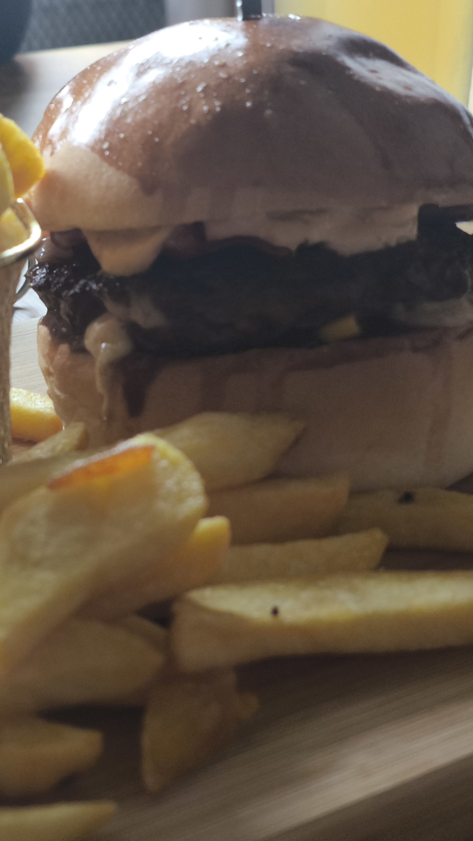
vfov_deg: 29.0
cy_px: 420
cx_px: 93
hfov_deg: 16.4
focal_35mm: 73
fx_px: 1628
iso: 400
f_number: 1.9
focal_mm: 7.1
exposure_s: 1/100
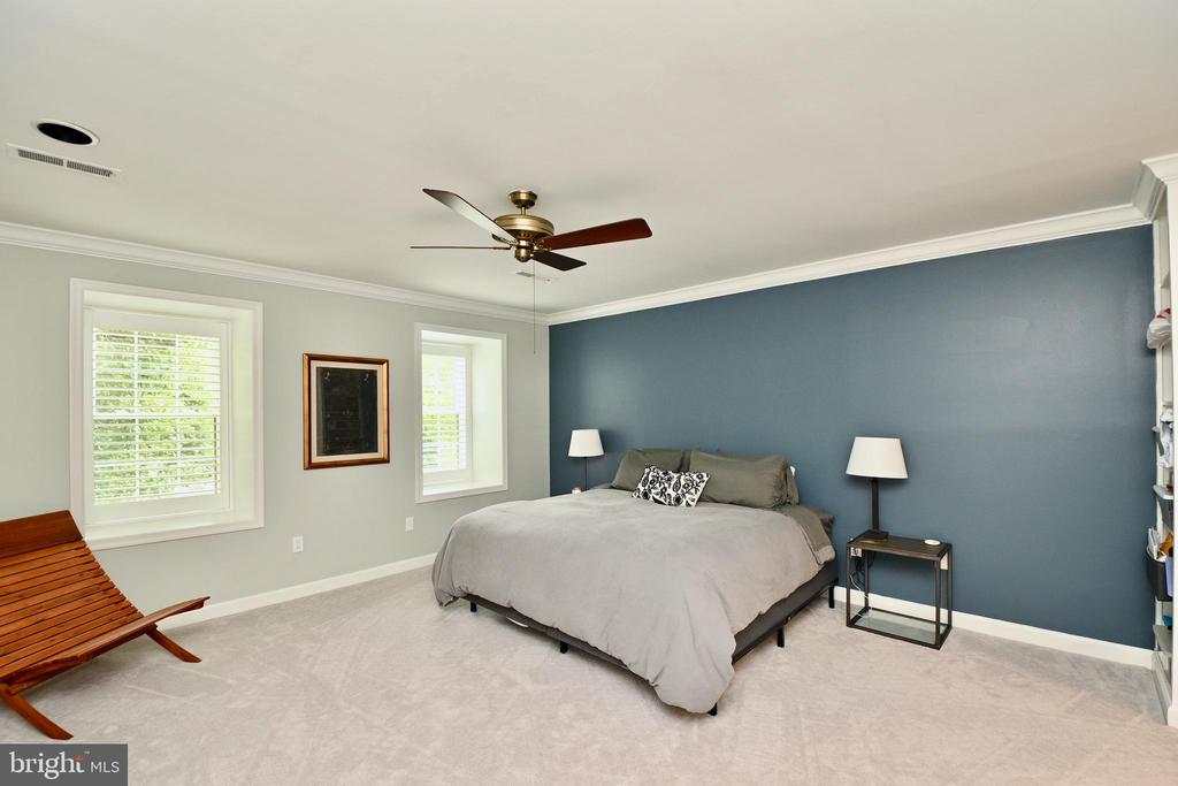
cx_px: 589
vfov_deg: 77.3
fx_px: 491
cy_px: 393
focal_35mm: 15
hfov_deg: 100.4
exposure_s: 1/13
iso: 320
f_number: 7.1
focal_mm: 10
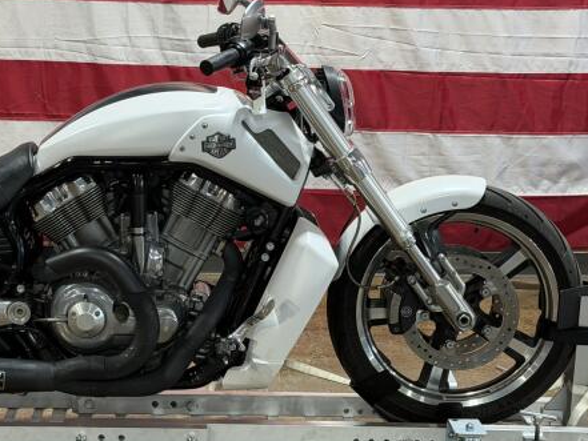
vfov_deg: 17.0
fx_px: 1478
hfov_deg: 22.3
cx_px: 161
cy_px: 215
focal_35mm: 87
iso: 64
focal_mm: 6.76
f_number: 1.78
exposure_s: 1/60
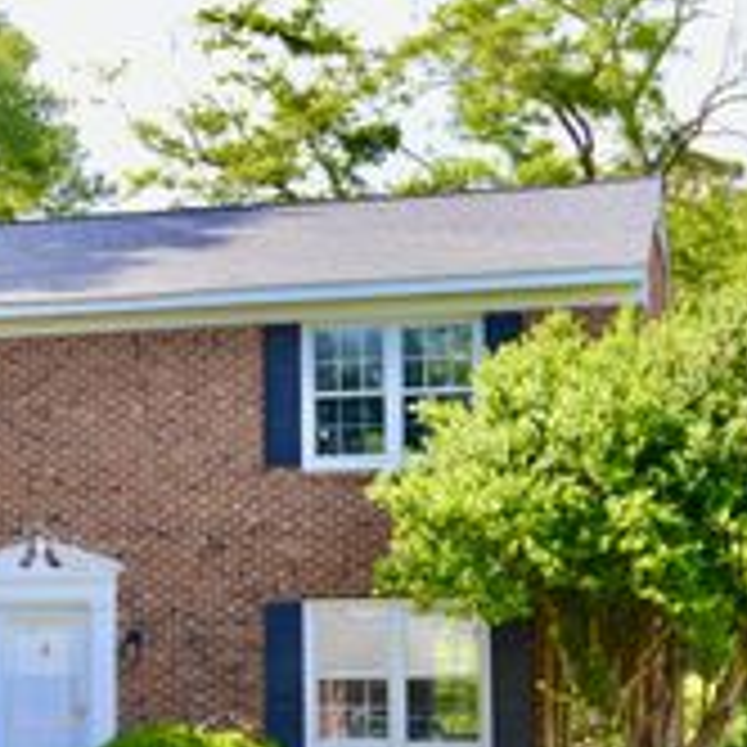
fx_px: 2155
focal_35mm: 88
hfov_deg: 19.1
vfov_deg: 19.6
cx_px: -14
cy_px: 454
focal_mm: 23
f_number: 4
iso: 100
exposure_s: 1/200
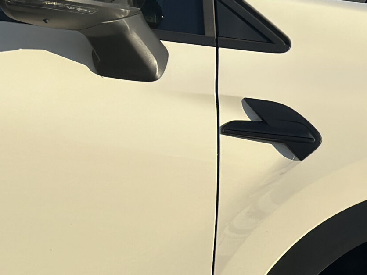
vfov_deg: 9.9
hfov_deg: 12.9
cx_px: 511
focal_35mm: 147
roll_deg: +1.0
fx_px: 1558
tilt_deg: -9.1
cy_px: 348
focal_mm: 6.86
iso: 100
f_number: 1.78
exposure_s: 1/5556
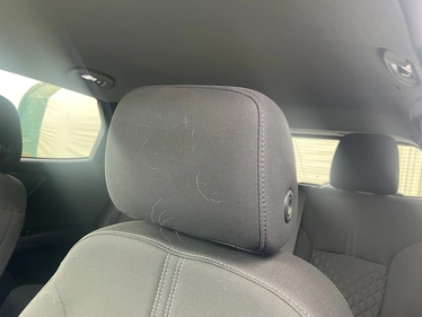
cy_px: 165
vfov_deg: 45.5
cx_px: 219
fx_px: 378
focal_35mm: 31
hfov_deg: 58.3
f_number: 1.8
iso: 64
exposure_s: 1/78
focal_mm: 3
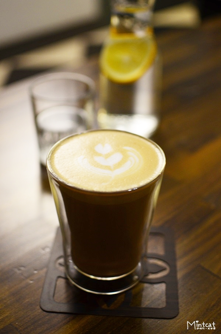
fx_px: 486
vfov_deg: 37.9
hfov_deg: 25.6
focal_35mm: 52
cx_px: 110
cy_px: 167
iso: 640
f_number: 2
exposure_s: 1/30
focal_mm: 35
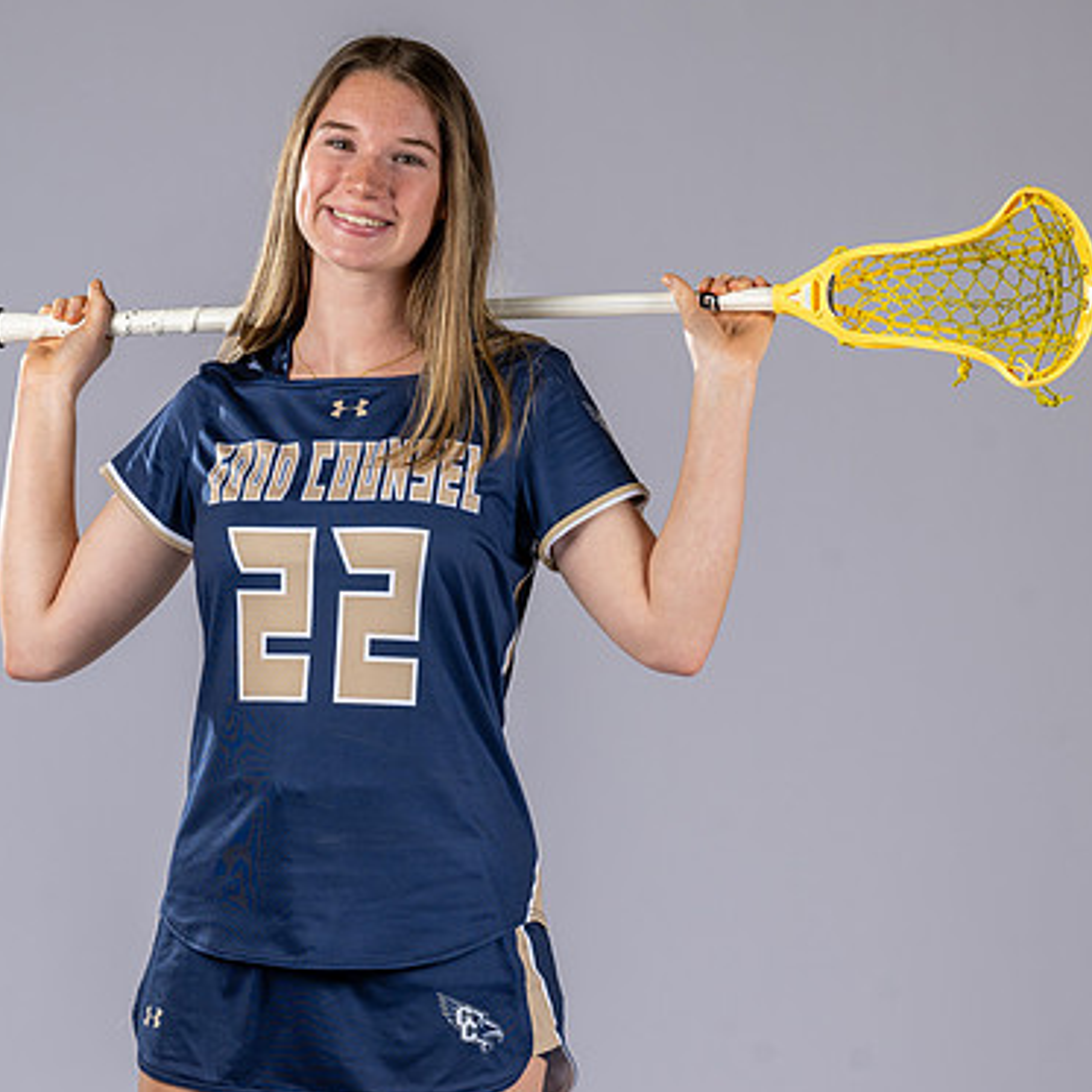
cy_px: 542
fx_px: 7566
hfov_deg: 8.3
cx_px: 392
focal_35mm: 212
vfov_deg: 8.3
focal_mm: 145
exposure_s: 1/200
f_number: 6.3
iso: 250
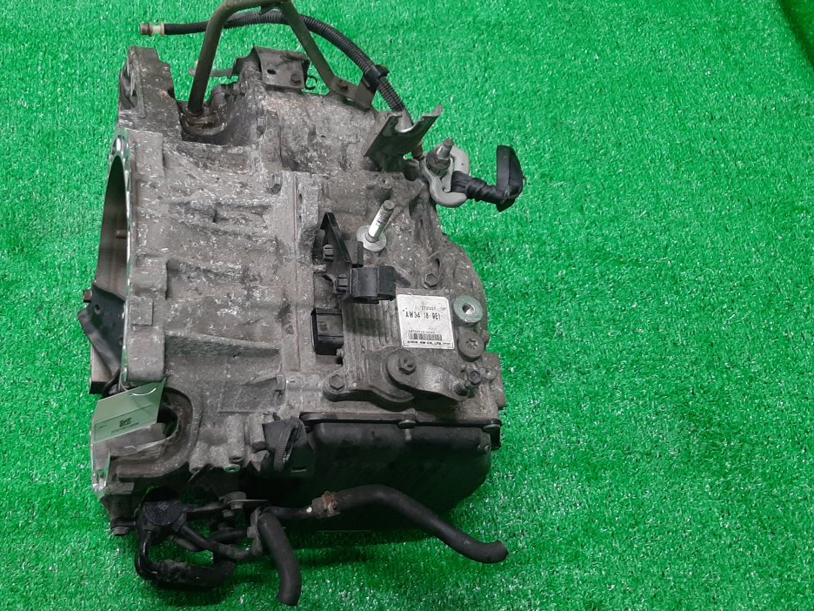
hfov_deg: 46.2
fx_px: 941
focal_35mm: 40
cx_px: 289
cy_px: 301
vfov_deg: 36.0
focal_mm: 3.93
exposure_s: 1/50
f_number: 1.7
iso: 101
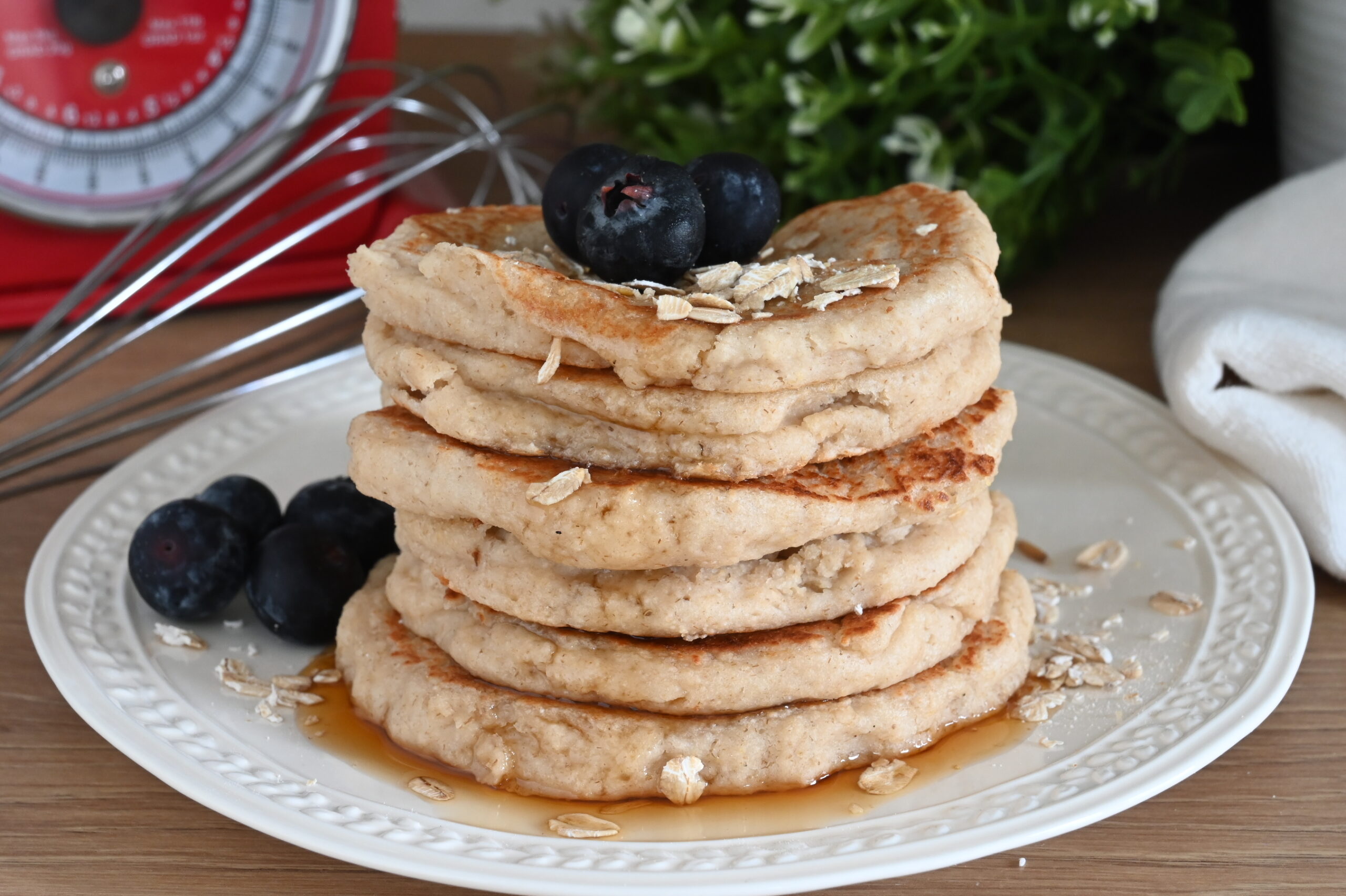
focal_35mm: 72
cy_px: 448
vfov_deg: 18.9
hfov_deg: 28.1
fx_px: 2690
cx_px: 673
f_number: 9
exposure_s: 1/5
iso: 800
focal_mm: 48
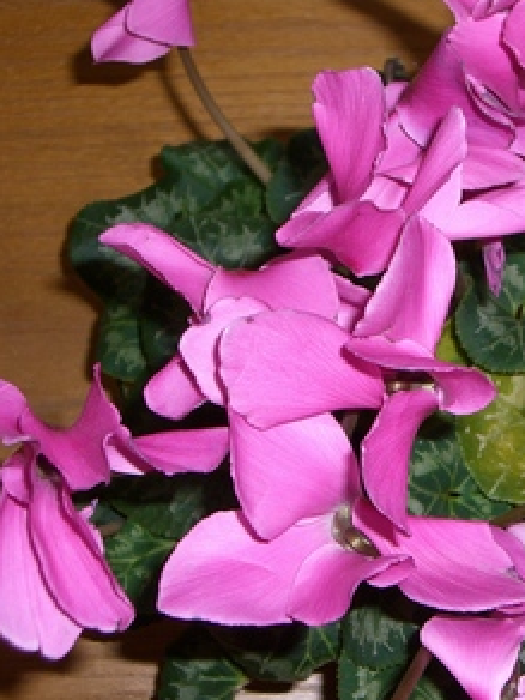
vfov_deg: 23.5
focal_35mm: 83
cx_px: 484
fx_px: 1678
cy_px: 384
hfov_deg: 17.5
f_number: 3.3
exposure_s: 1/60
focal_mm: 9
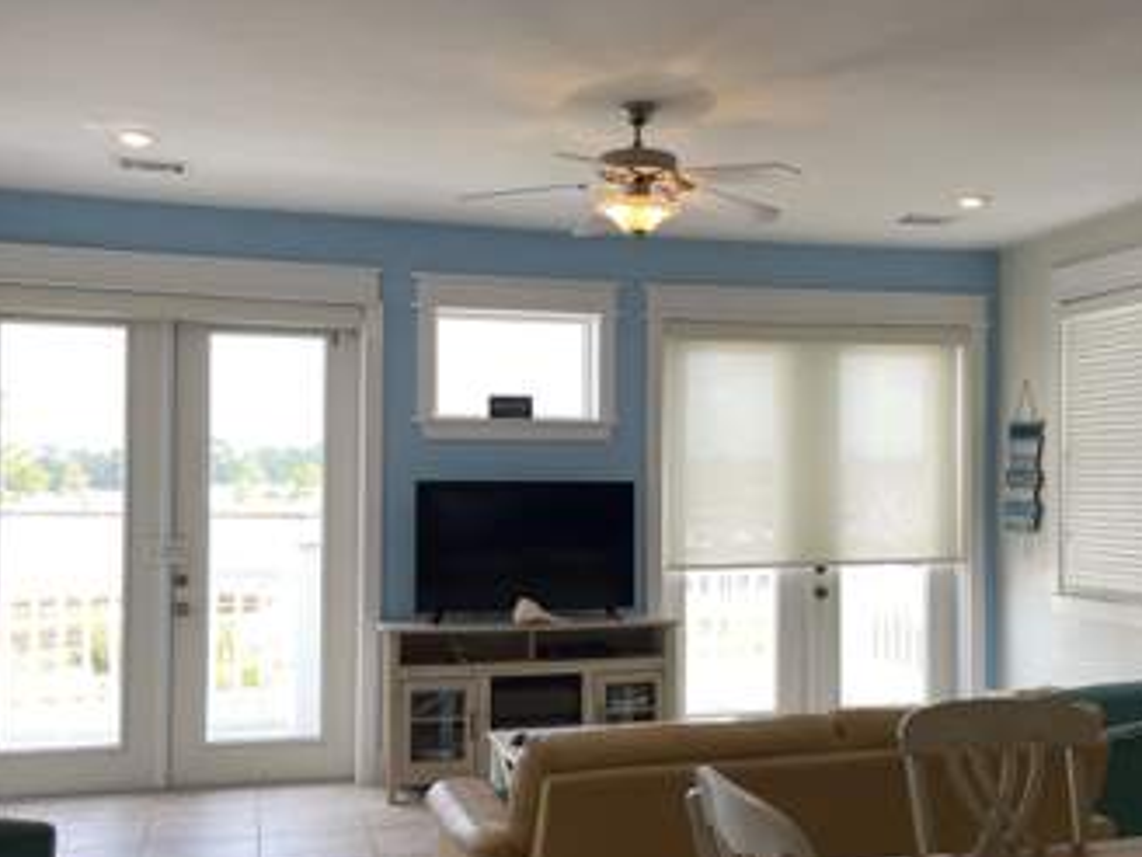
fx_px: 1254
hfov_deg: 48.9
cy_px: 477
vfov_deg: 37.7
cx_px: 606
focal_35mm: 38
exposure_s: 1/252
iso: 32
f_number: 1.6
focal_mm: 4.2
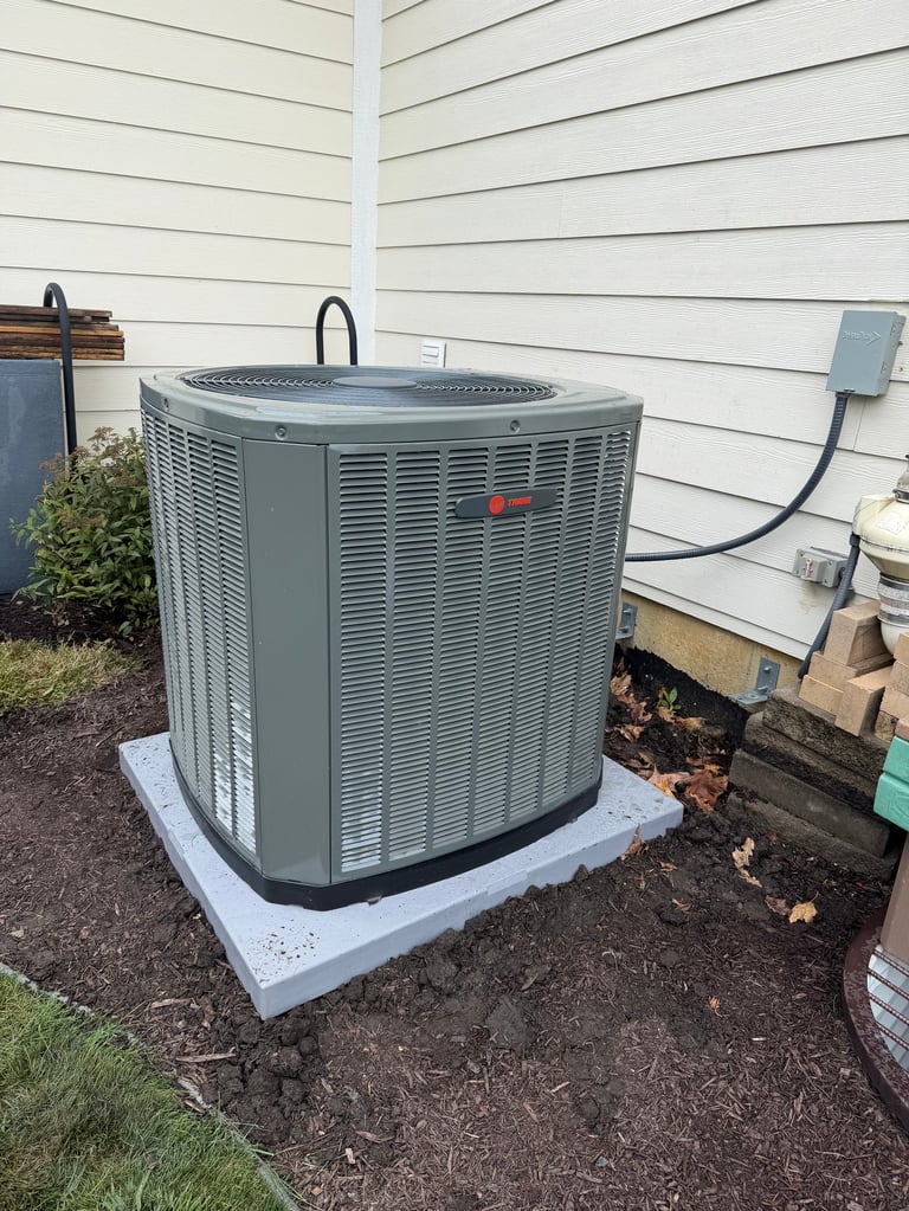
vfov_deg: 71.6
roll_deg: -2.4
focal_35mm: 24
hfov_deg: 56.8
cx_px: 454
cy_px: 606
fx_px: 840
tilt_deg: -20.5
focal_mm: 6.76
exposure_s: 1/1653
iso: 80
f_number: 1.78
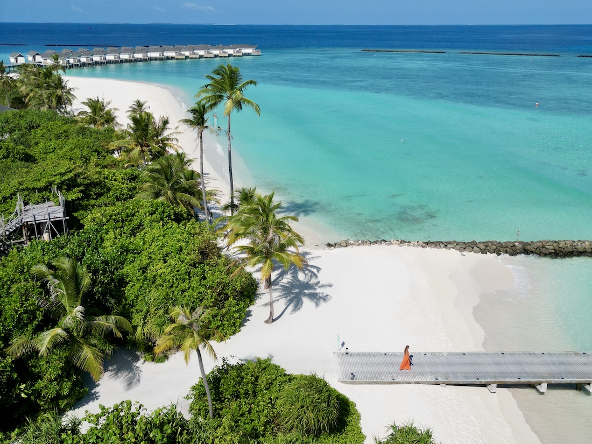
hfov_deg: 71.6
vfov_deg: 56.8
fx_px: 410
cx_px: 296
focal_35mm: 24
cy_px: 222
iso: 150
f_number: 1.7
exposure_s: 1/6000
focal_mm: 6.72
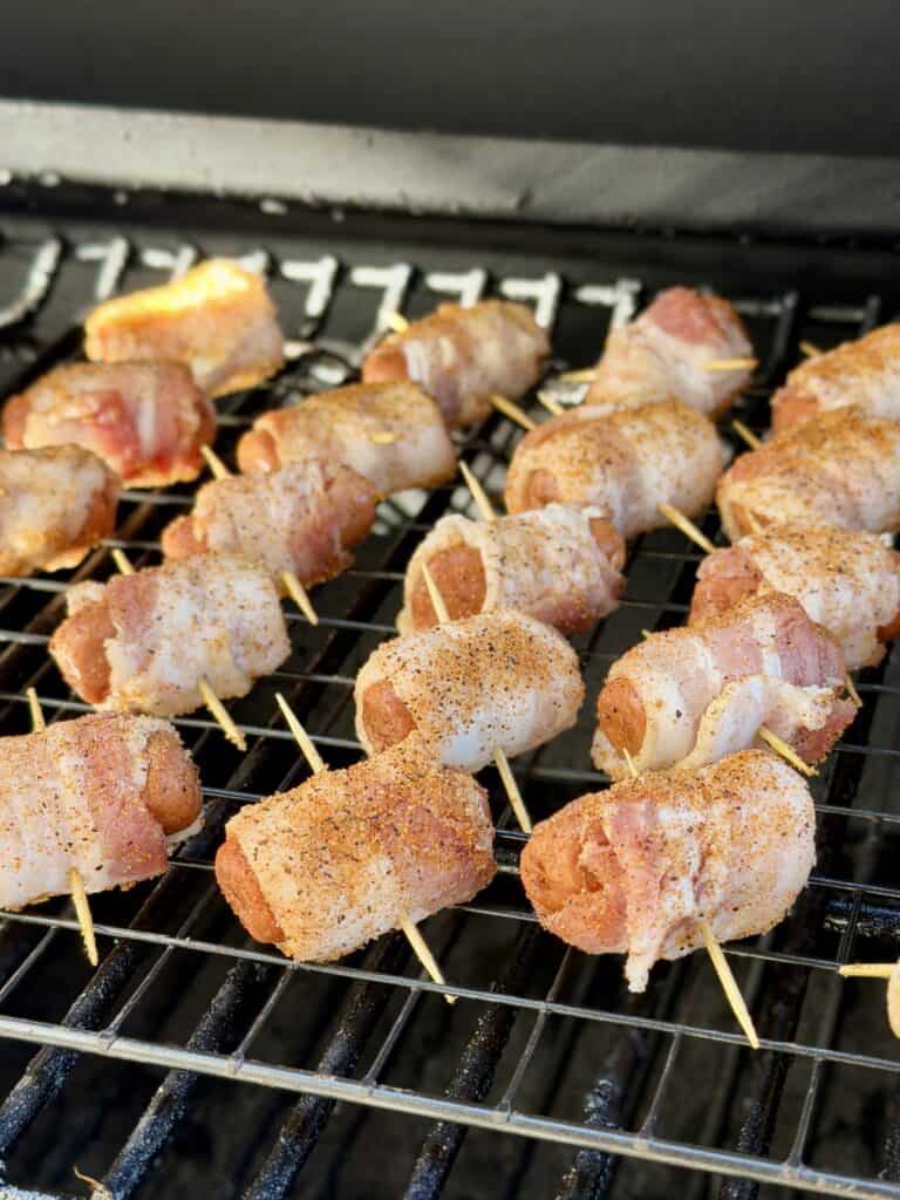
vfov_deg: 39.7
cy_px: 600
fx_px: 1664
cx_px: 450
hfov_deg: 30.3
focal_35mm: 48
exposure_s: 1/122
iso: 50
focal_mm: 6.76
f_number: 1.78
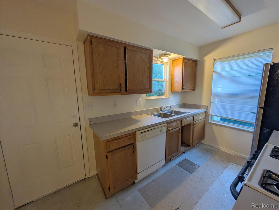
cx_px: 140
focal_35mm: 14
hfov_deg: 102.0
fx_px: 113
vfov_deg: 85.7
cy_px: 105
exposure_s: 1/120
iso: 222
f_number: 2.2
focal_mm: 1.83
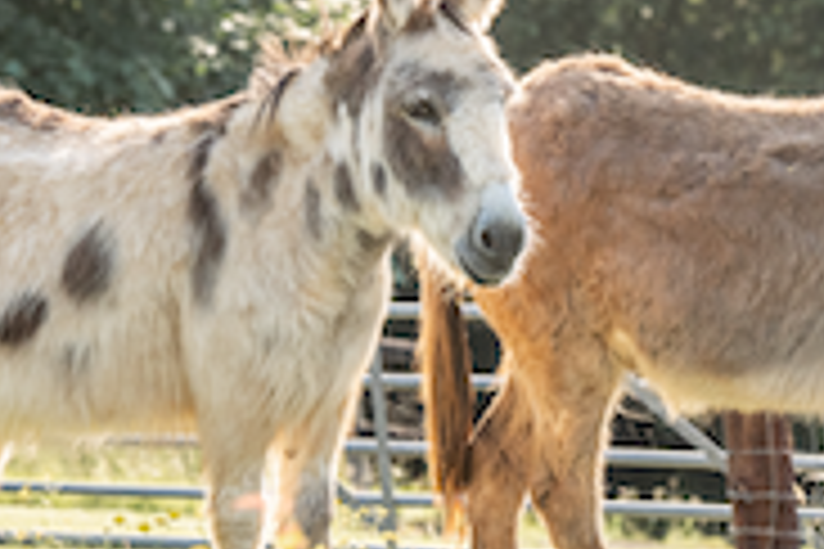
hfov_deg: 7.7
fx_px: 6134
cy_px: 83
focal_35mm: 268
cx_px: 664
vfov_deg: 5.1
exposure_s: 1/3200
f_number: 4.5
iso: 1600
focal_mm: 111
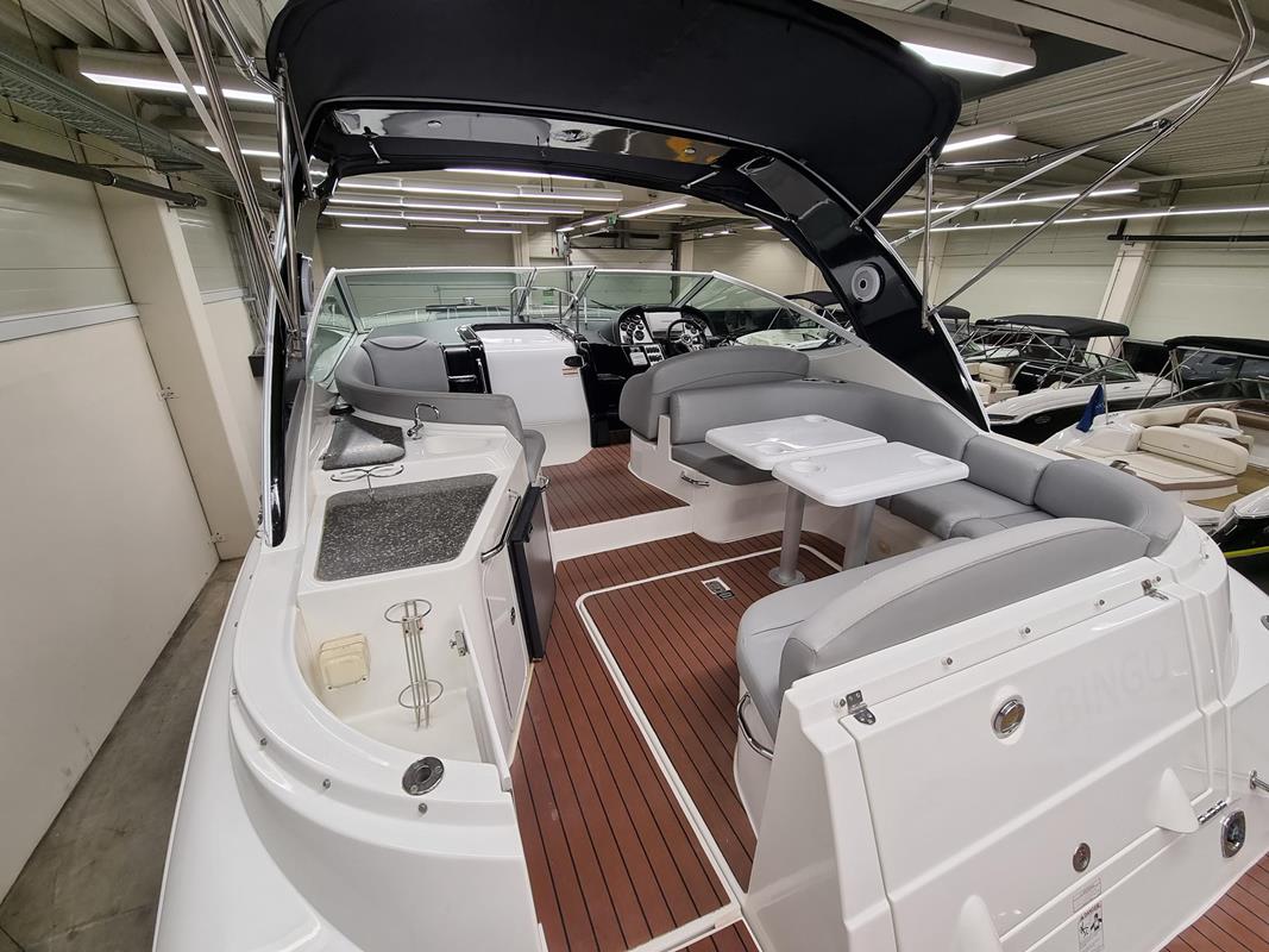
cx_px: 634
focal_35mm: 13
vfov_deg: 89.9
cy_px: 476
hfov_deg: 106.2
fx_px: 477
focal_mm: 2.2
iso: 80
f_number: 2.2
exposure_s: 1/50
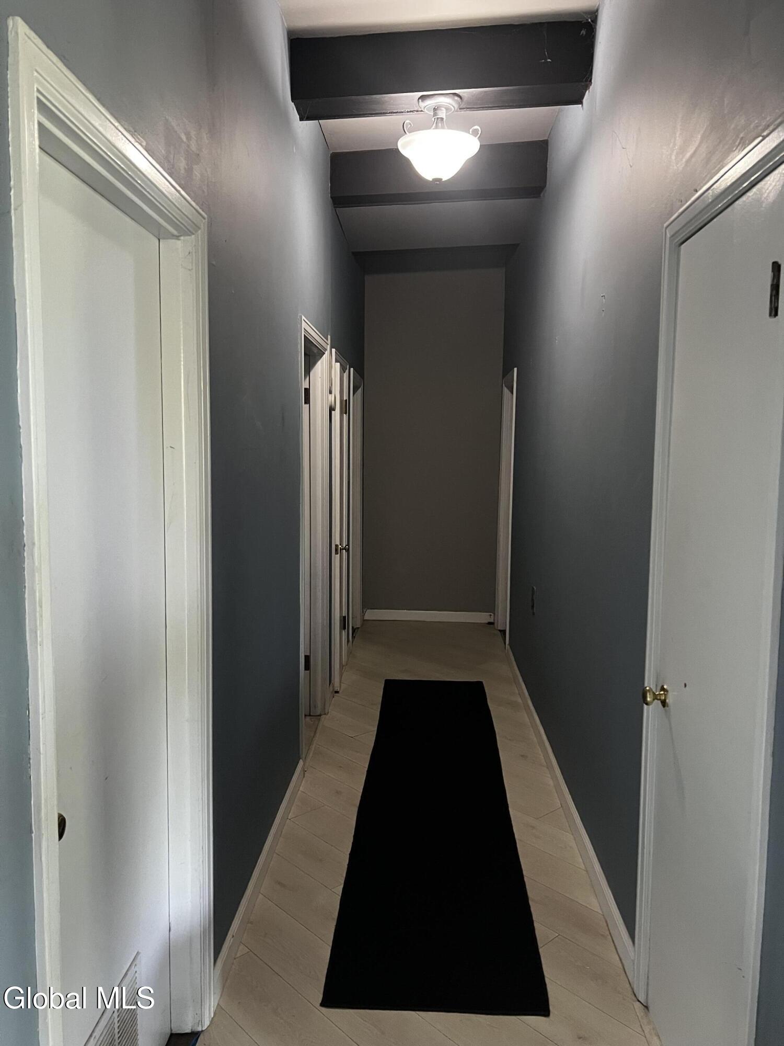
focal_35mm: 26
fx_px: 785
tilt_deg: -5.5
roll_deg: -1.0
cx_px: 392
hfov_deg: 53.1
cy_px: 523
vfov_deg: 67.3
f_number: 1.5
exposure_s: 1/60
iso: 500
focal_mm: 5.7
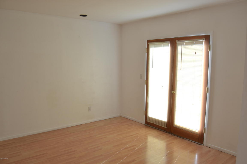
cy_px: 82
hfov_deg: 67.4
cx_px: 124
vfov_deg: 47.9
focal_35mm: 27
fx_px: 185
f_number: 6.3
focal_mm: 18
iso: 100
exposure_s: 1/15
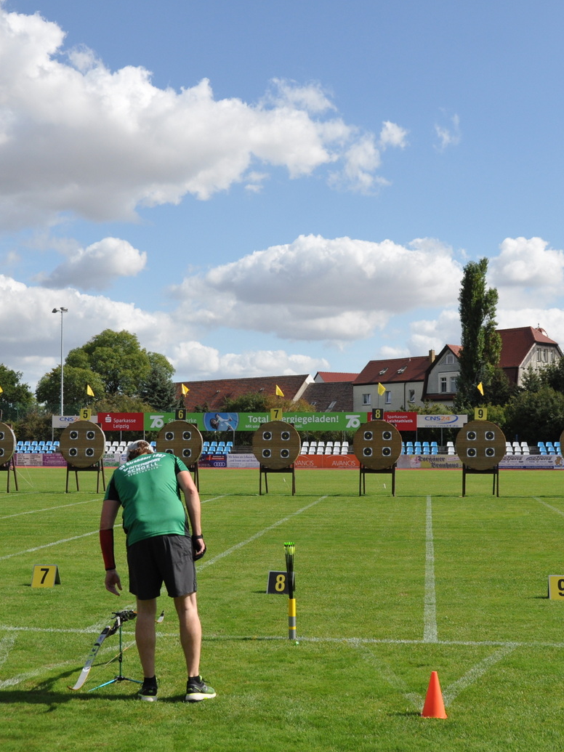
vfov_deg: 38.9
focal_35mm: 49
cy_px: 375
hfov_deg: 29.7
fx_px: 1065
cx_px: 262
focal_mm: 22
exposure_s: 1/1600
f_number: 6.3
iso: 400
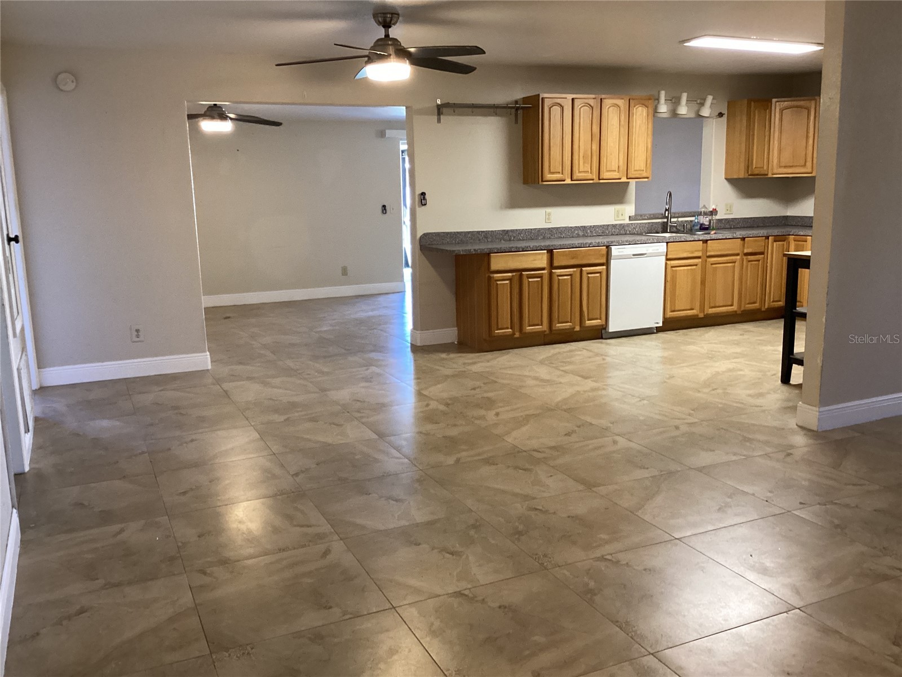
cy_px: 338
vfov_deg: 45.4
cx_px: 451
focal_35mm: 31
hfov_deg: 58.4
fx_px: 808
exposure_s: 1/50
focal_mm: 3.3
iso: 320
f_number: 2.4
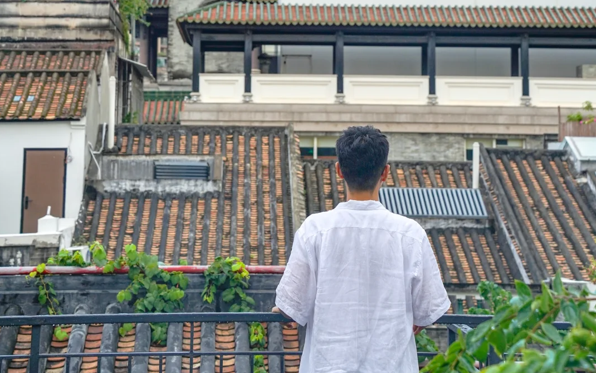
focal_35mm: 91
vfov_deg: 14.1
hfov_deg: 22.8
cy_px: -12
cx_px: 297
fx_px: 1478
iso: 250
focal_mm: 59
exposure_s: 1/200
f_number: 6.3
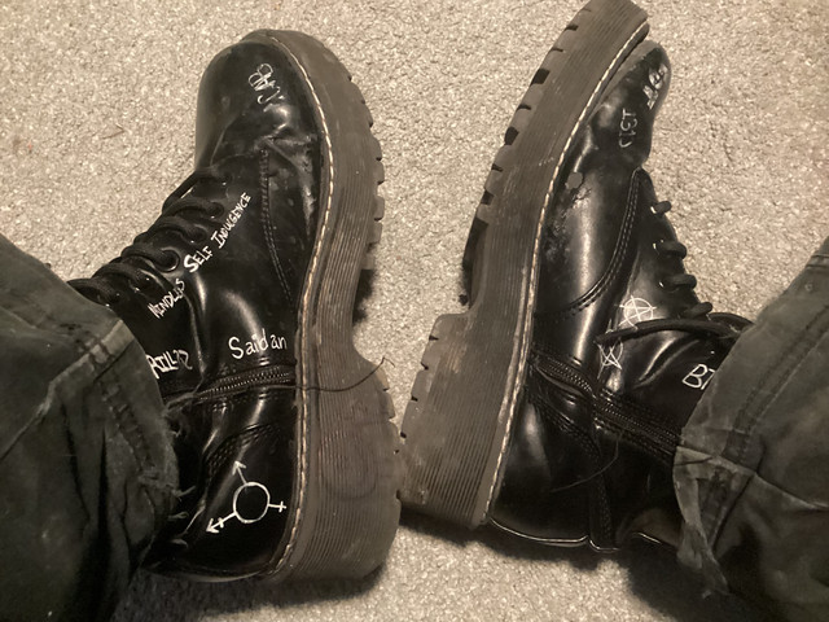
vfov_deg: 45.4
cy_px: 311
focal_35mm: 31
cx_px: 414
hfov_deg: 58.4
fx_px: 742
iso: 640
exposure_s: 1/17
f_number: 2.4
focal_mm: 3.3
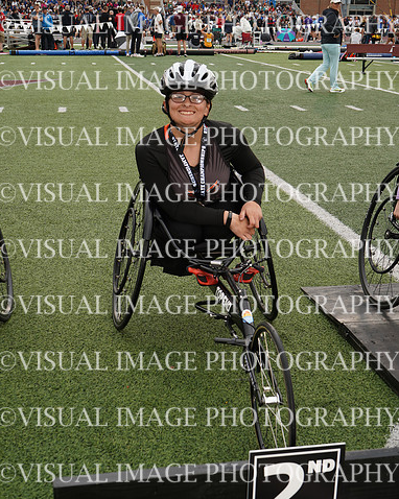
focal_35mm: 49
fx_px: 724
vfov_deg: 38.0
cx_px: 198
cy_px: 277
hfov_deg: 30.8
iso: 200
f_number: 8
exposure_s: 1/160
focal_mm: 43
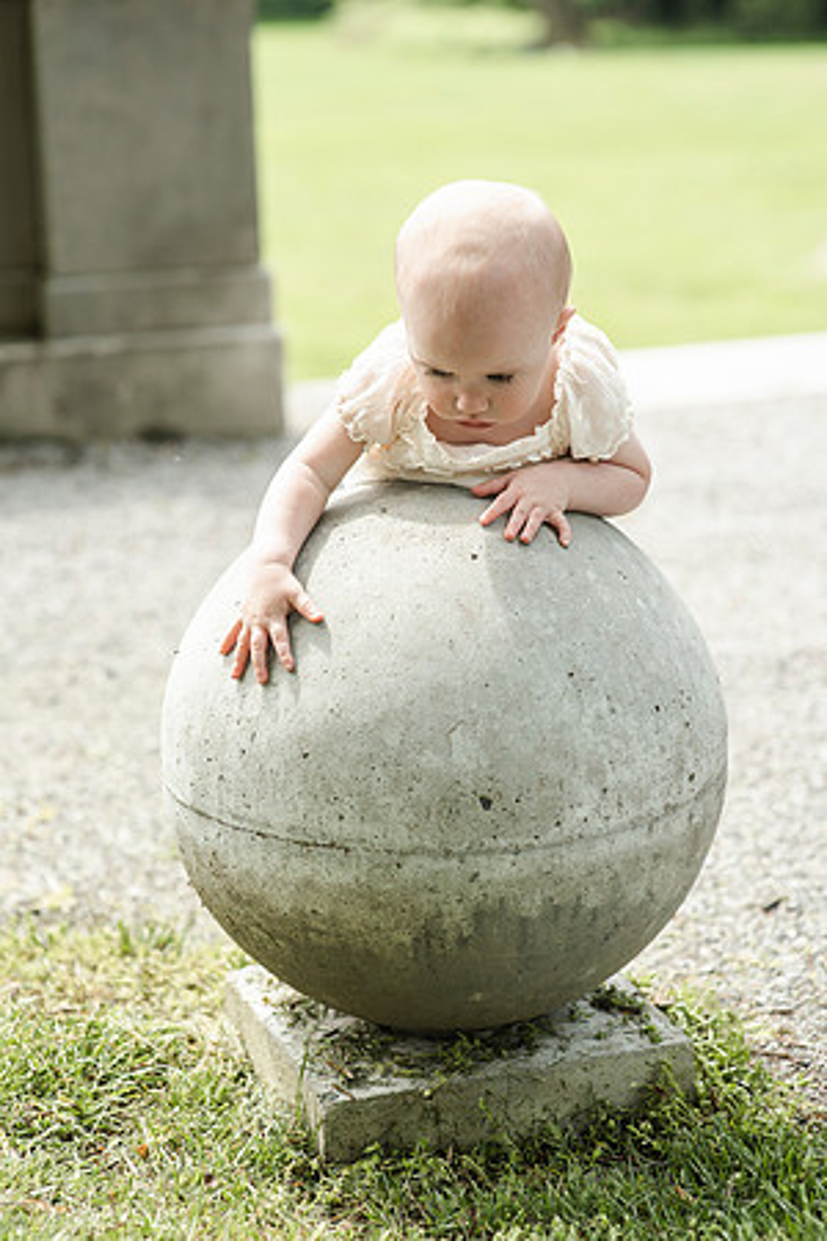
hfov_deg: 16.1
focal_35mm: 85
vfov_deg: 23.9
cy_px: 620
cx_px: 414
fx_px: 2929
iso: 800
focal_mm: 85
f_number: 3.5
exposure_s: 1/2500
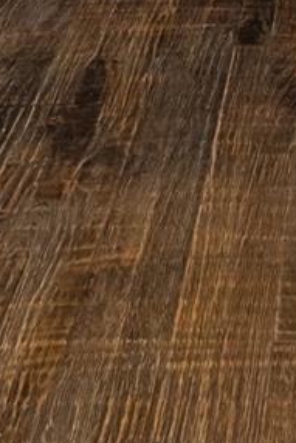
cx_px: 417
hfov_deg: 15.0
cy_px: -576
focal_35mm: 86
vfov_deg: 15.4
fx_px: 1059
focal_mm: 16
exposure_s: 1/1.25
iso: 640
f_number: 8
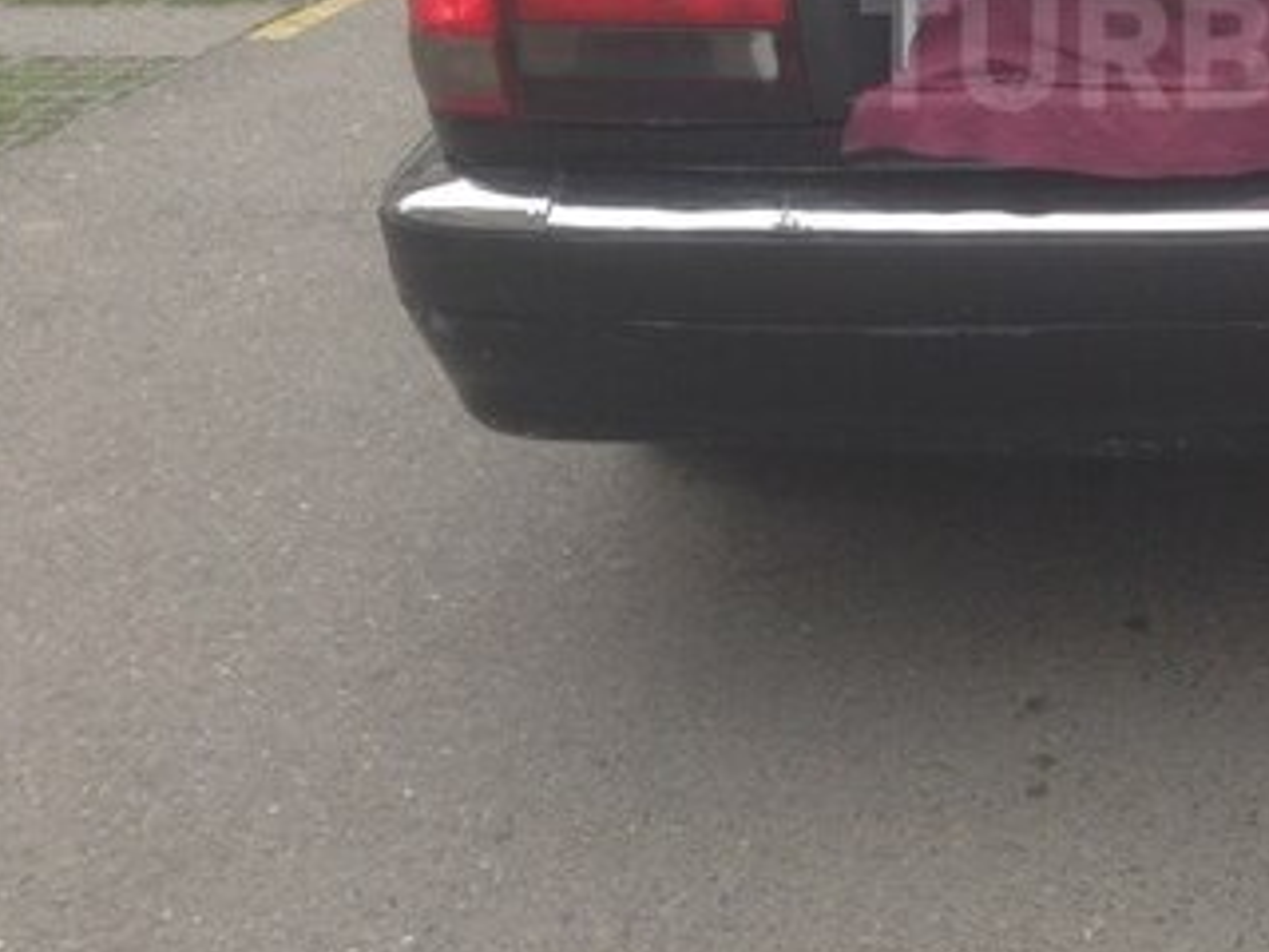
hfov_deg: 27.0
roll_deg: -1.7
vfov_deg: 21.0
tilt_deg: -9.3
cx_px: 1265
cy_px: 50
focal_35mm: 68
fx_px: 2493
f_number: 2.4
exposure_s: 1/161
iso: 50
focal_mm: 4.12
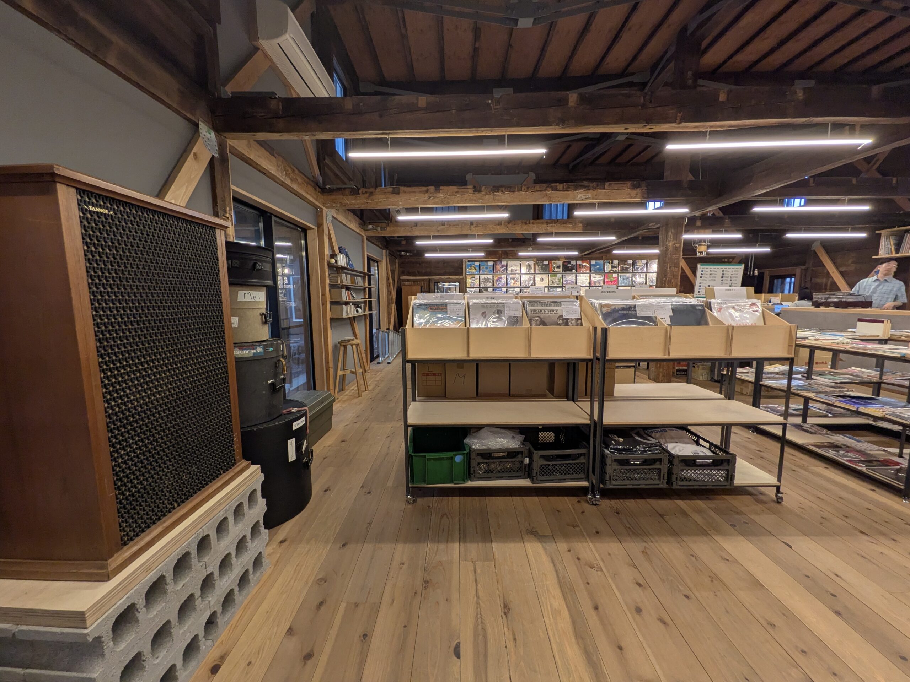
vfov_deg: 85.7
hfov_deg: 102.1
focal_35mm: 14
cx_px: 455
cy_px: 341
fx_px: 368
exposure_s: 1/80.8
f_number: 2.2
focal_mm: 1.85
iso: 99
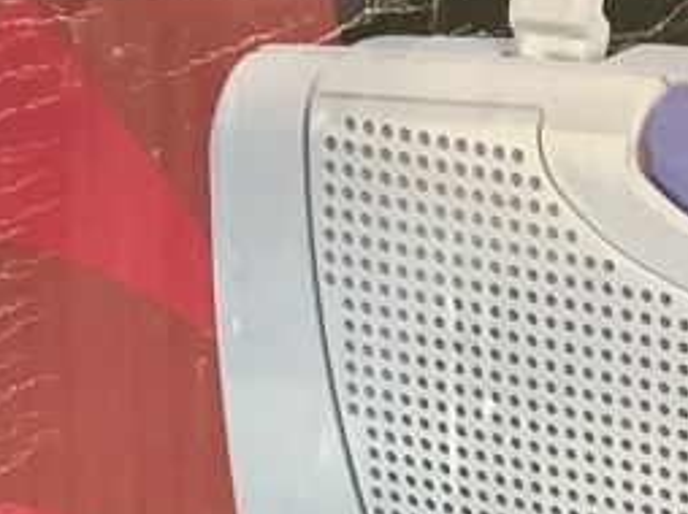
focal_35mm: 125
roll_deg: +0.1
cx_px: 623
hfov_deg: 15.6
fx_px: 2482
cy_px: 887
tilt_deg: -19.5
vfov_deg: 11.1
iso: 320
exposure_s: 1/40
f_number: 2.4
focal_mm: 3.3
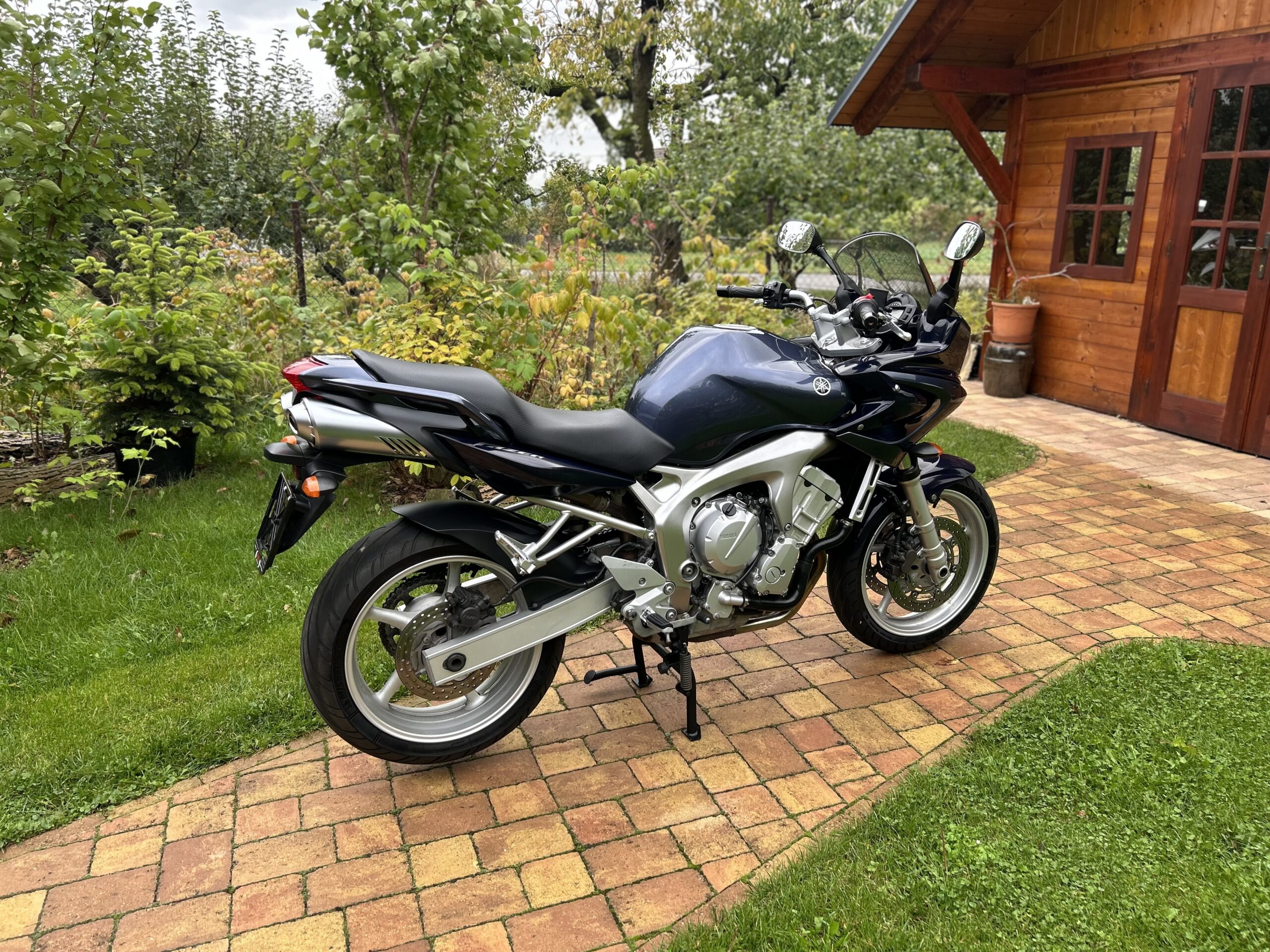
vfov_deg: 53.1
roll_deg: -1.2
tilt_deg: -16.8
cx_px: 635
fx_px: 954
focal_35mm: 26
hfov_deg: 67.3
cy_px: 476
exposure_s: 1/121
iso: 40
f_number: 1.5
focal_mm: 5.7
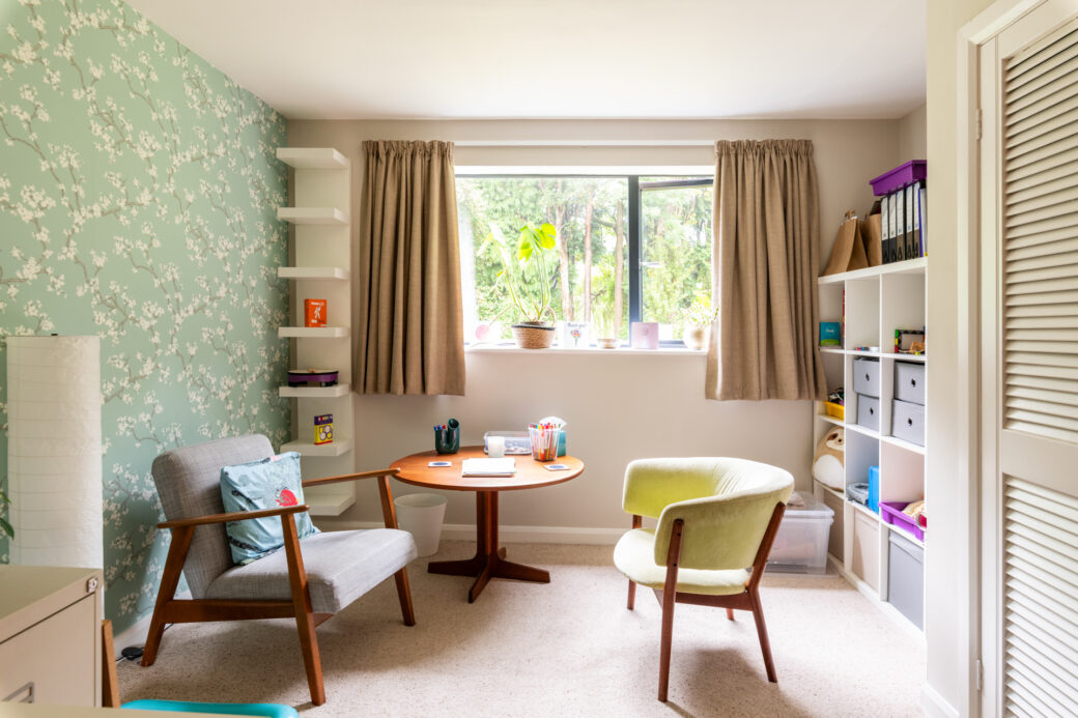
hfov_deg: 78.6
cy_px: 359
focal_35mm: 22
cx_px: 539
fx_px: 659
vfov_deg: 57.2
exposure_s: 1/2
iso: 400
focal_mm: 22
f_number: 8
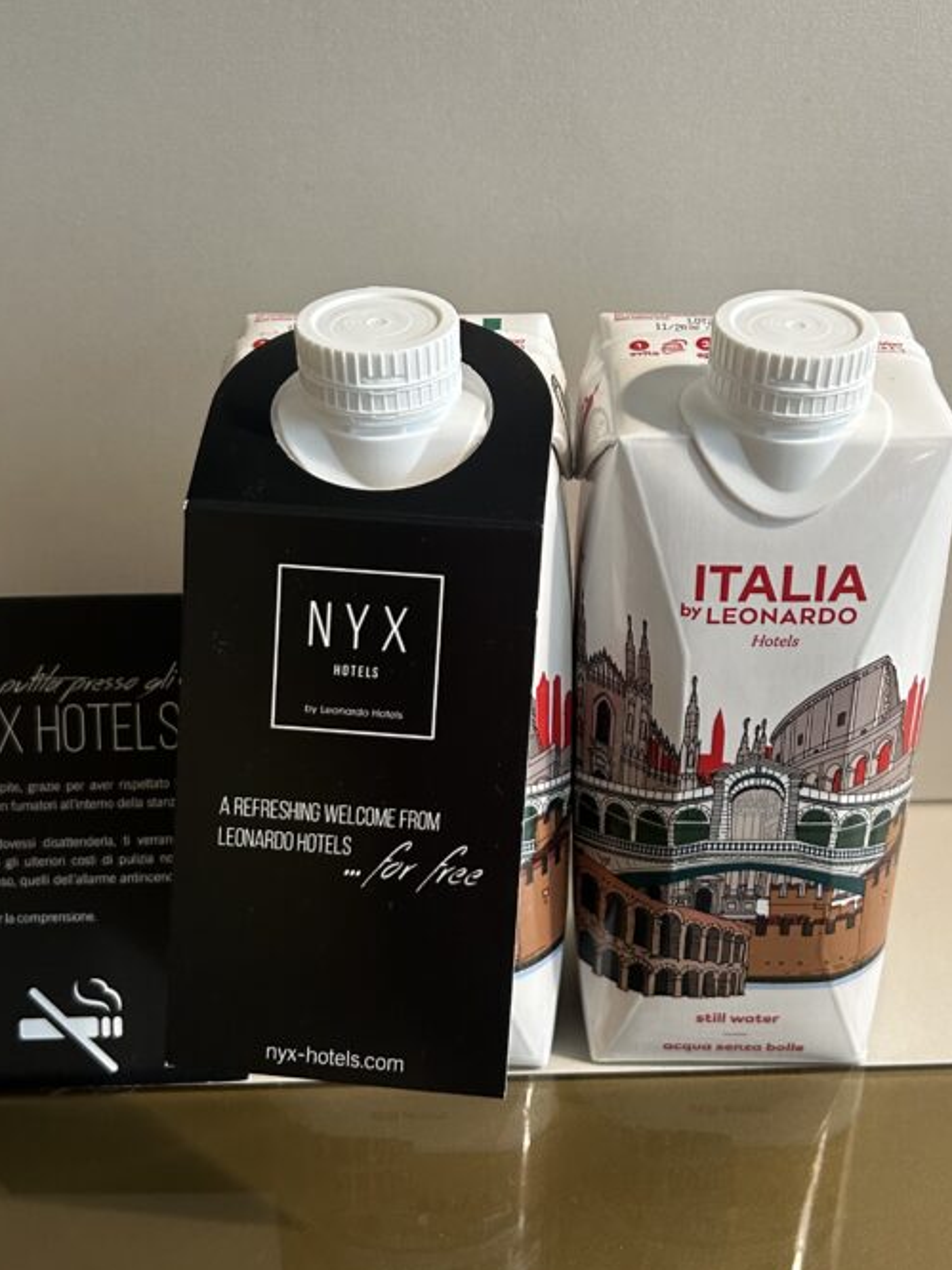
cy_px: 654
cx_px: 498
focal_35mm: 40
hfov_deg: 35.9
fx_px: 1468
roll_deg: +0.1
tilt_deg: -29.4
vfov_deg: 46.8
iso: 200
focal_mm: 5.7
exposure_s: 1/50
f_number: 1.5
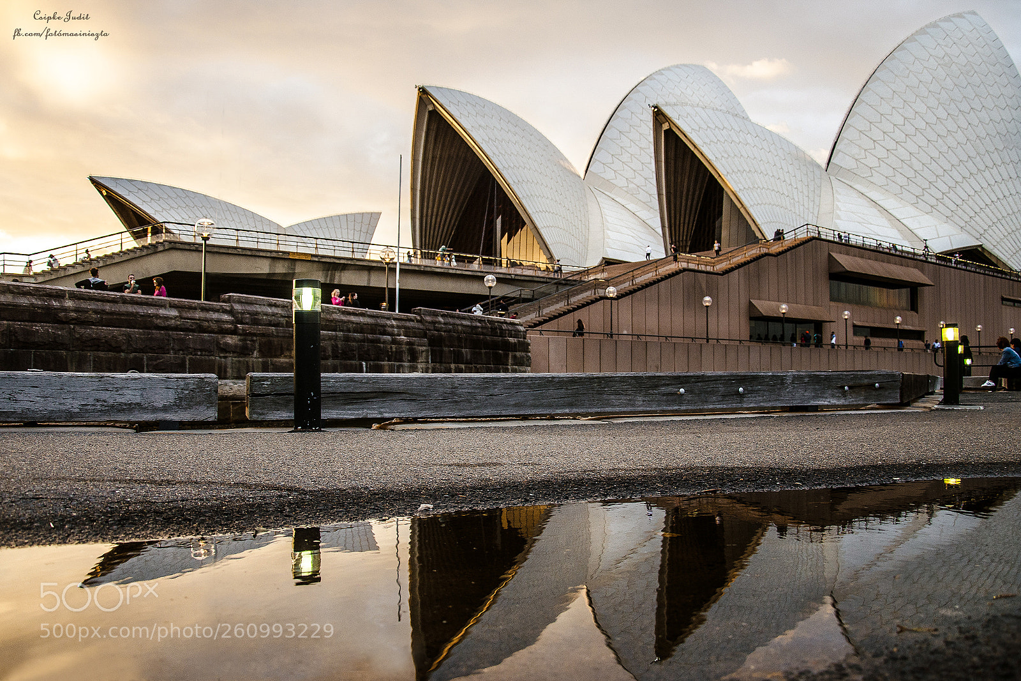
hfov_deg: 67.4
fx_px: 766
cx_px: 510
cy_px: 340
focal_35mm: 27
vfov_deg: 47.9
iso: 250
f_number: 4
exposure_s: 1/200
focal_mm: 18
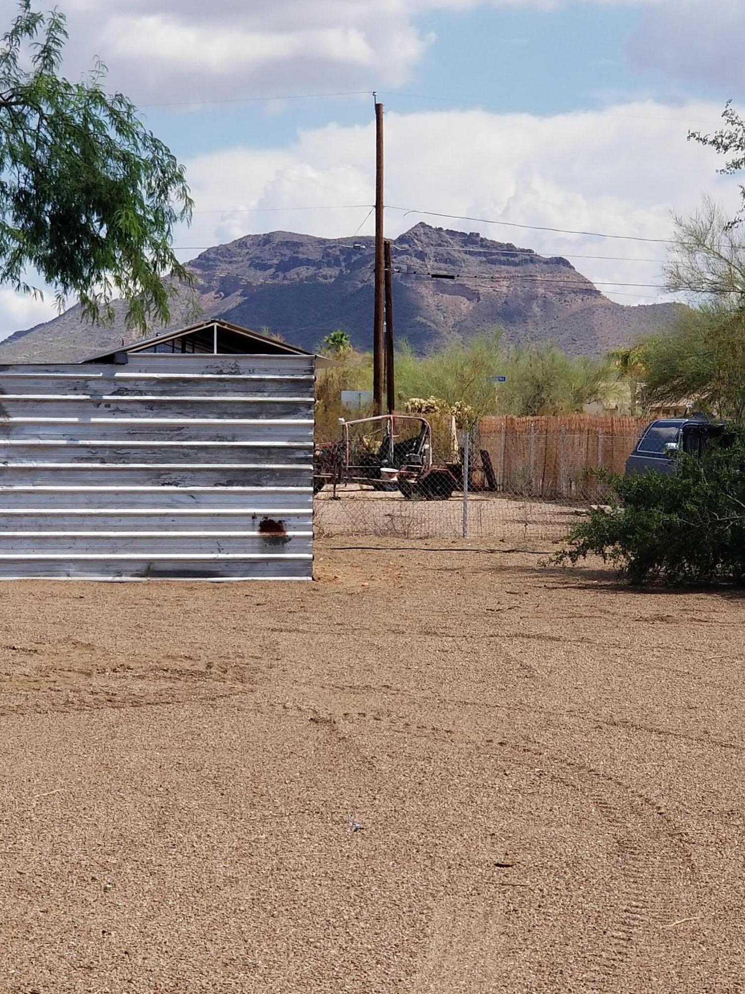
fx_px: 1492
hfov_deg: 28.0
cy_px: 497
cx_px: 372
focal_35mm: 52
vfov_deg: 36.8
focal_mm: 6
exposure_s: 1/933
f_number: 2.4
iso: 25
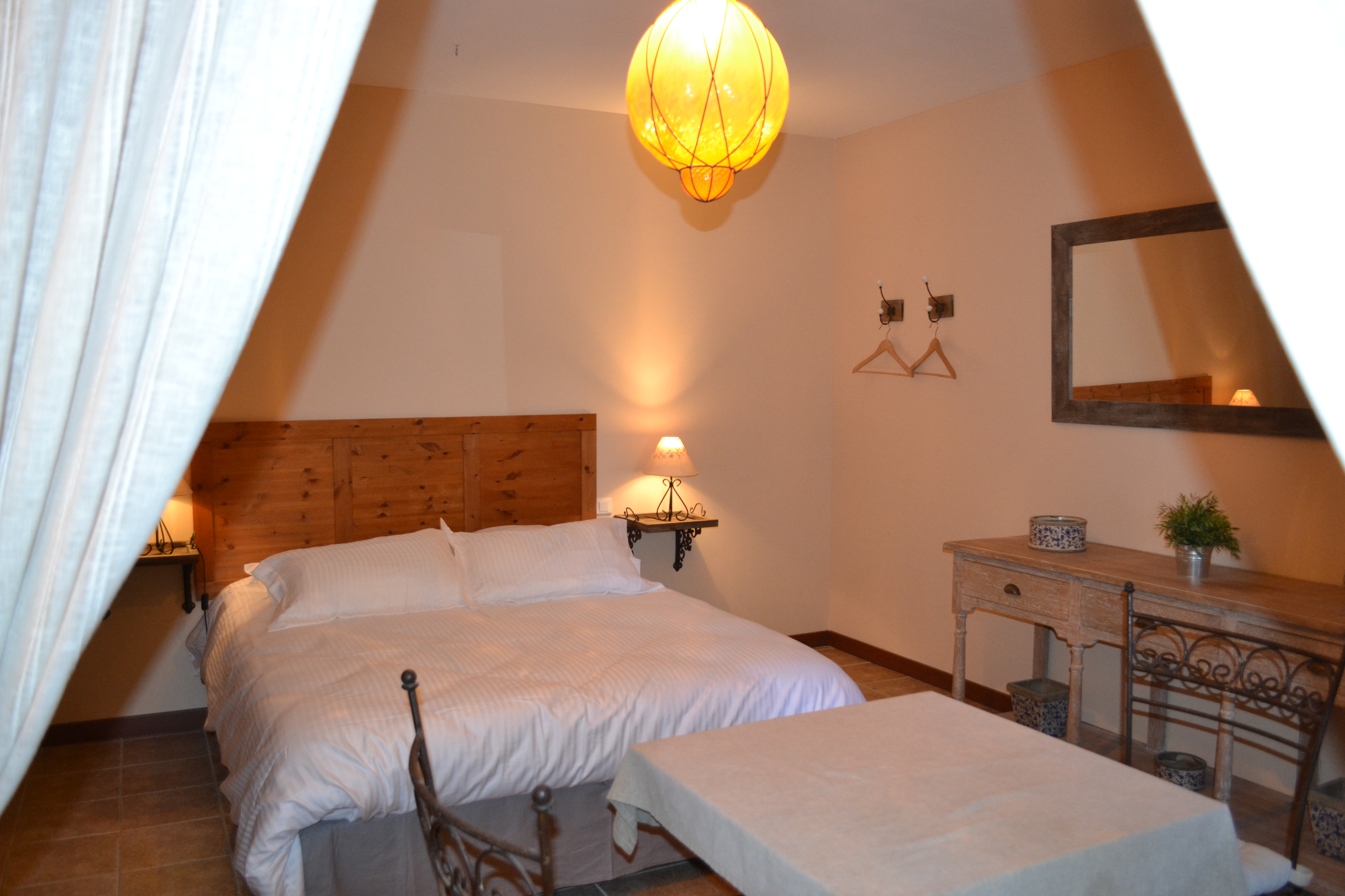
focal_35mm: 27
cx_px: 672
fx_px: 1009
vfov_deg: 47.9
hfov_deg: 67.4
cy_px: 448
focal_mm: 18
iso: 1250
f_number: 3.5
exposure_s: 1/60
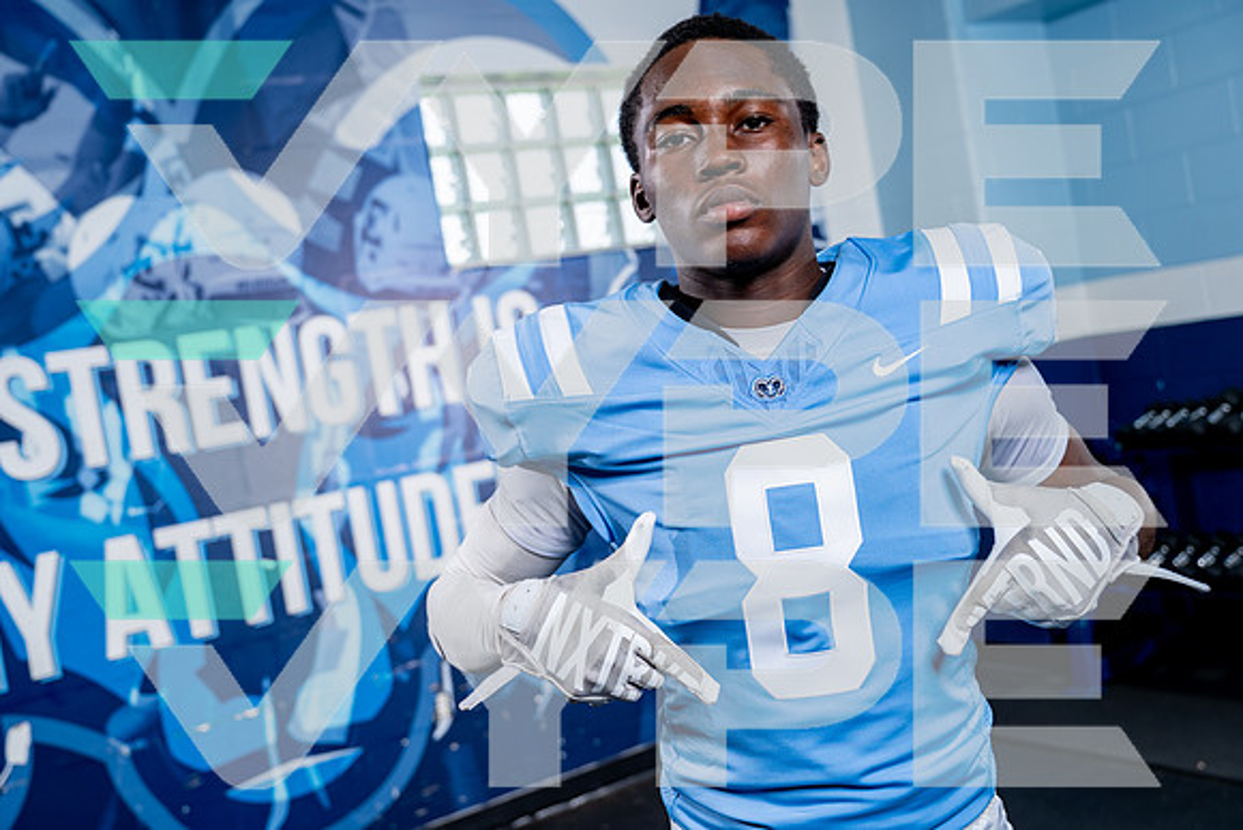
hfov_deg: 47.3
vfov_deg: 32.6
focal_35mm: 41
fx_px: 1419
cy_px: 415
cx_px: 622
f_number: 4
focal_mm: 40
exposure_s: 1/250
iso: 100
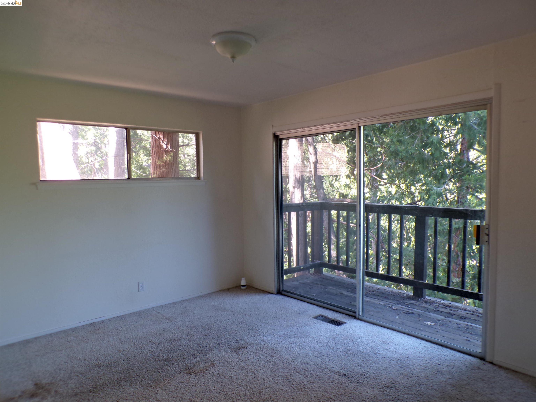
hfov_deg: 71.6
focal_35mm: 24
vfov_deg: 56.8
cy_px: 201
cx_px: 268
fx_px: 372
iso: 141
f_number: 3
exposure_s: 1/34
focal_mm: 4.3
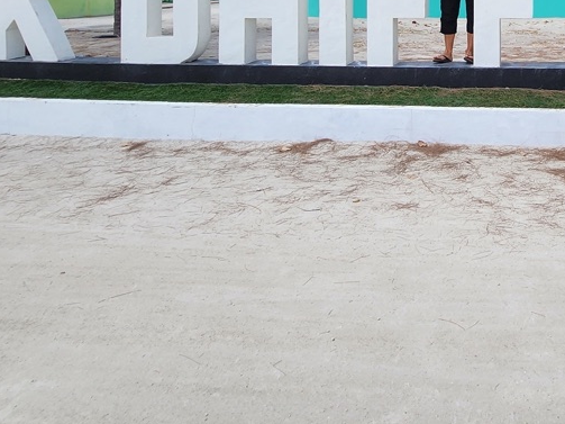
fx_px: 506
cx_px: 483
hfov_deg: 52.9
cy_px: -19
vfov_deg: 39.0
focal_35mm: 31
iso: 32
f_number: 2.2
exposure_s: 1/1252
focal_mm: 1.7
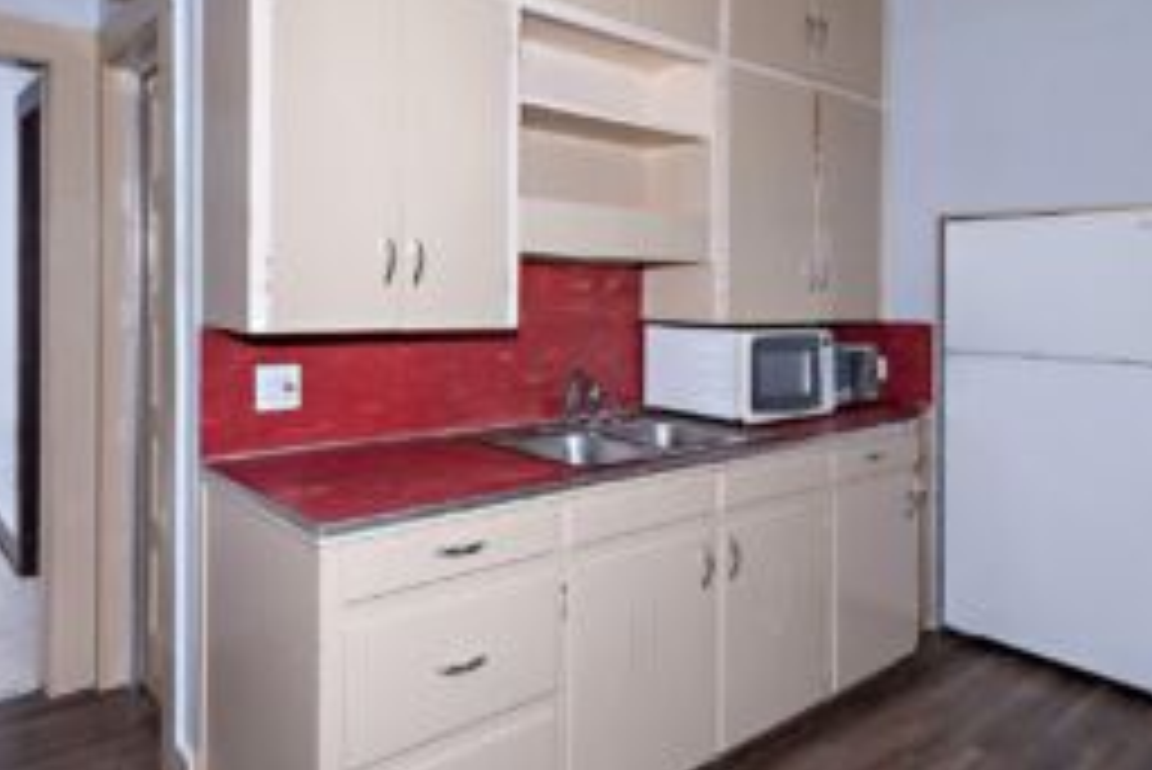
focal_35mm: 25
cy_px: 299
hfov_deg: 71.0
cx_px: 482
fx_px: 800
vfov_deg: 50.9
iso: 200
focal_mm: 16
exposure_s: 1/160
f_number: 7.1
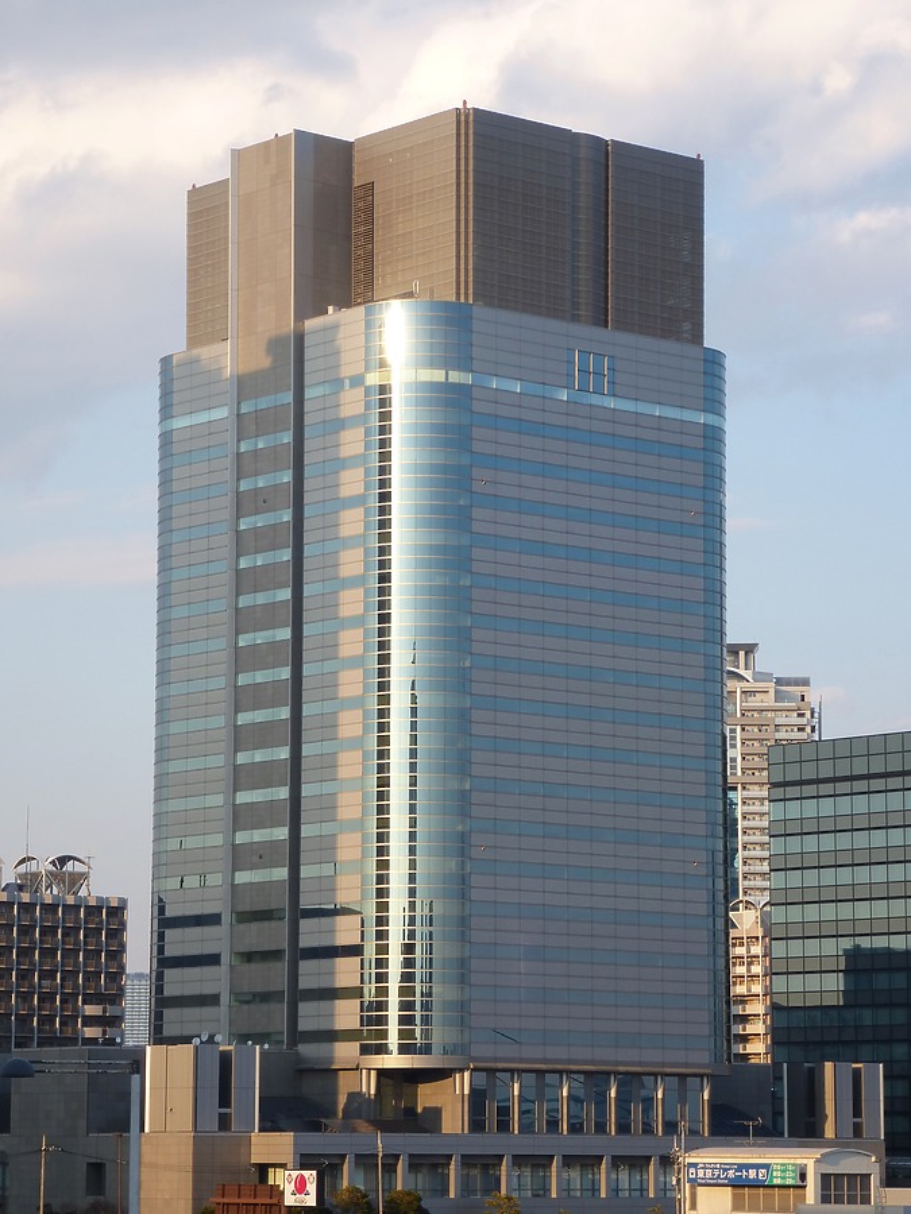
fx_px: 3965
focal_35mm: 113
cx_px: 456
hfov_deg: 13.1
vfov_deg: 17.4
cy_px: 607
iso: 100
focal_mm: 20.2
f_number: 5.1
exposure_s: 1/250
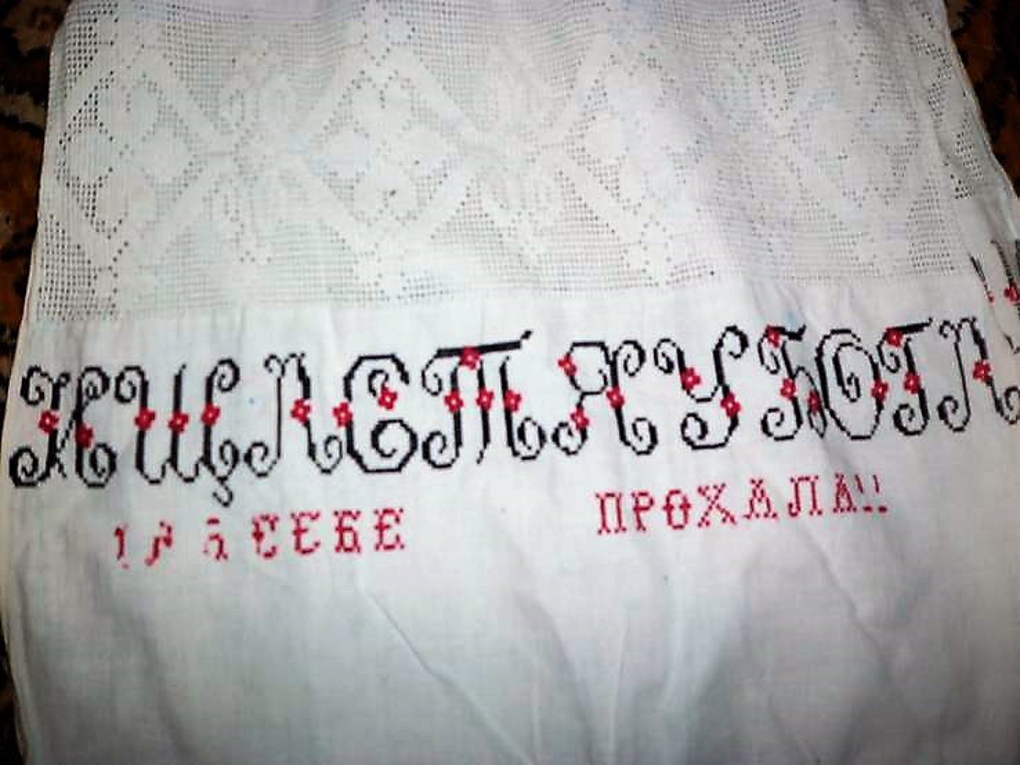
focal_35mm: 34
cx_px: 510
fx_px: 1002
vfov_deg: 41.8
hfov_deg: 53.9
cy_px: 382
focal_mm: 5.7
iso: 100
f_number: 2.9
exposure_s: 1/30
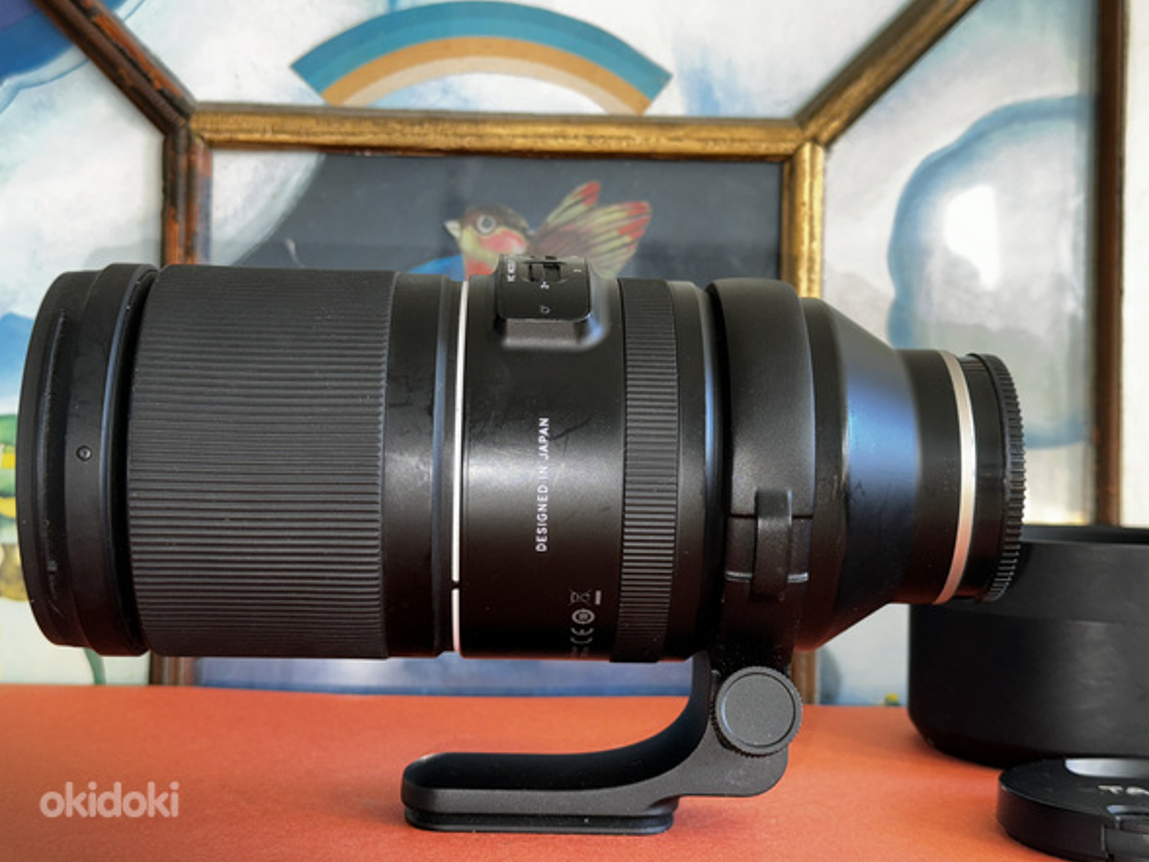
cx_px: 571
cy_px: 428
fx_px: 1626
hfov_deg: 38.9
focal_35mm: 49
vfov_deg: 29.7
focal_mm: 6.76
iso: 64
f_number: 1.78
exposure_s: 1/36
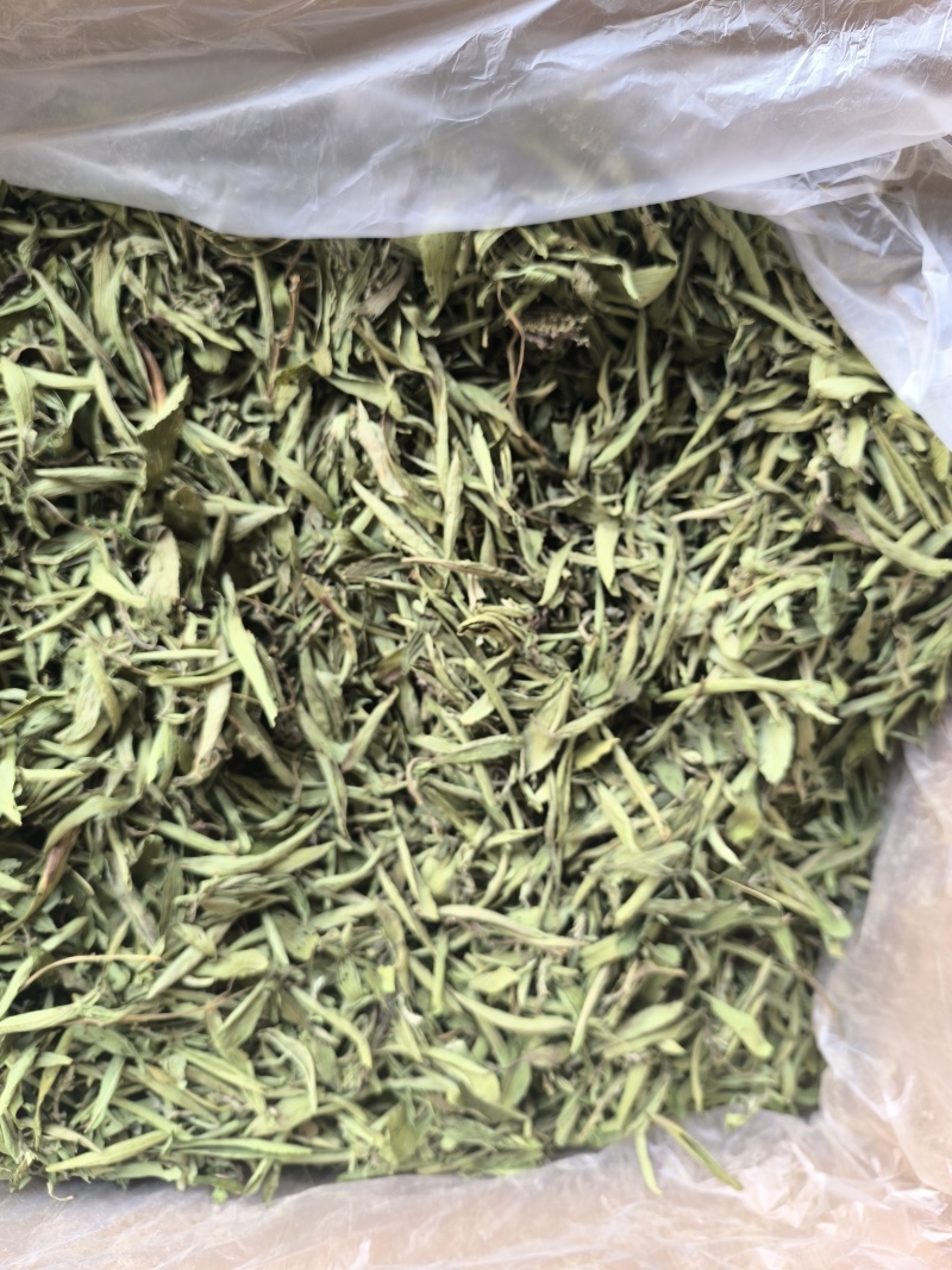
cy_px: 635
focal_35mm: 23
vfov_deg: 73.9
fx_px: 844
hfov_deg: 58.9
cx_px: 476
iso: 320
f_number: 1.65
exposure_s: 1/100
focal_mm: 6.14
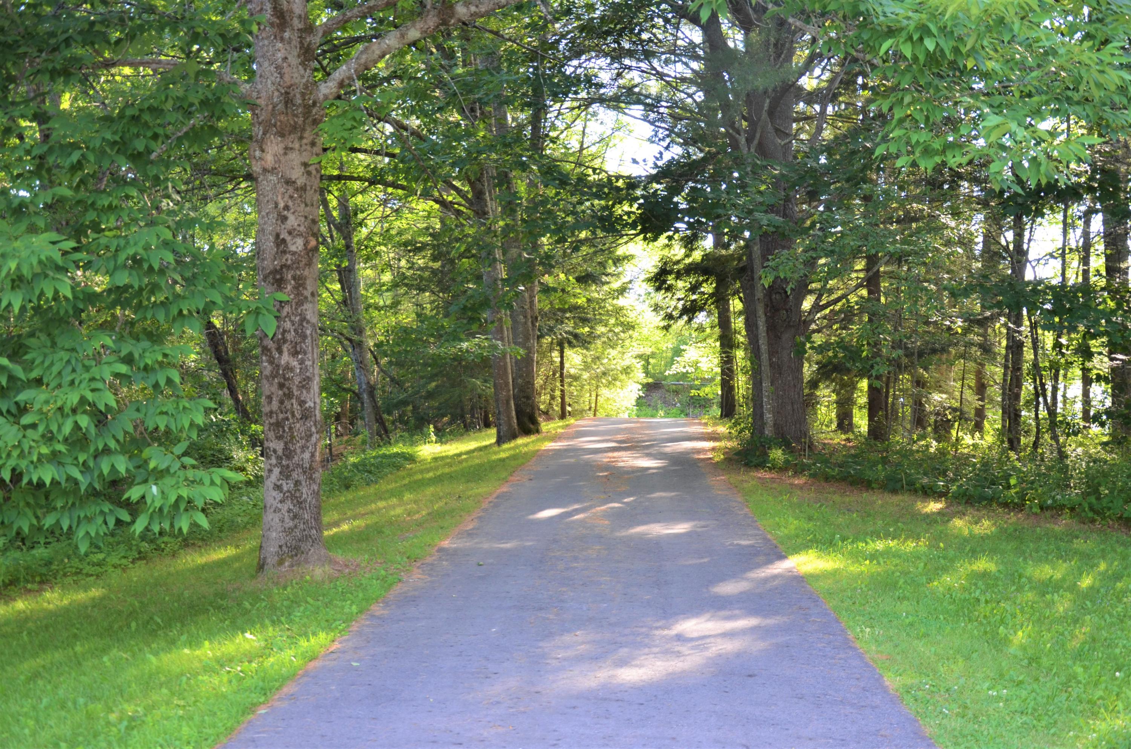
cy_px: 374
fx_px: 1176
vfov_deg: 35.3
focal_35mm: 38
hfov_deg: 51.4
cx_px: 566
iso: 400
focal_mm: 25
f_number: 4
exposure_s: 1/125
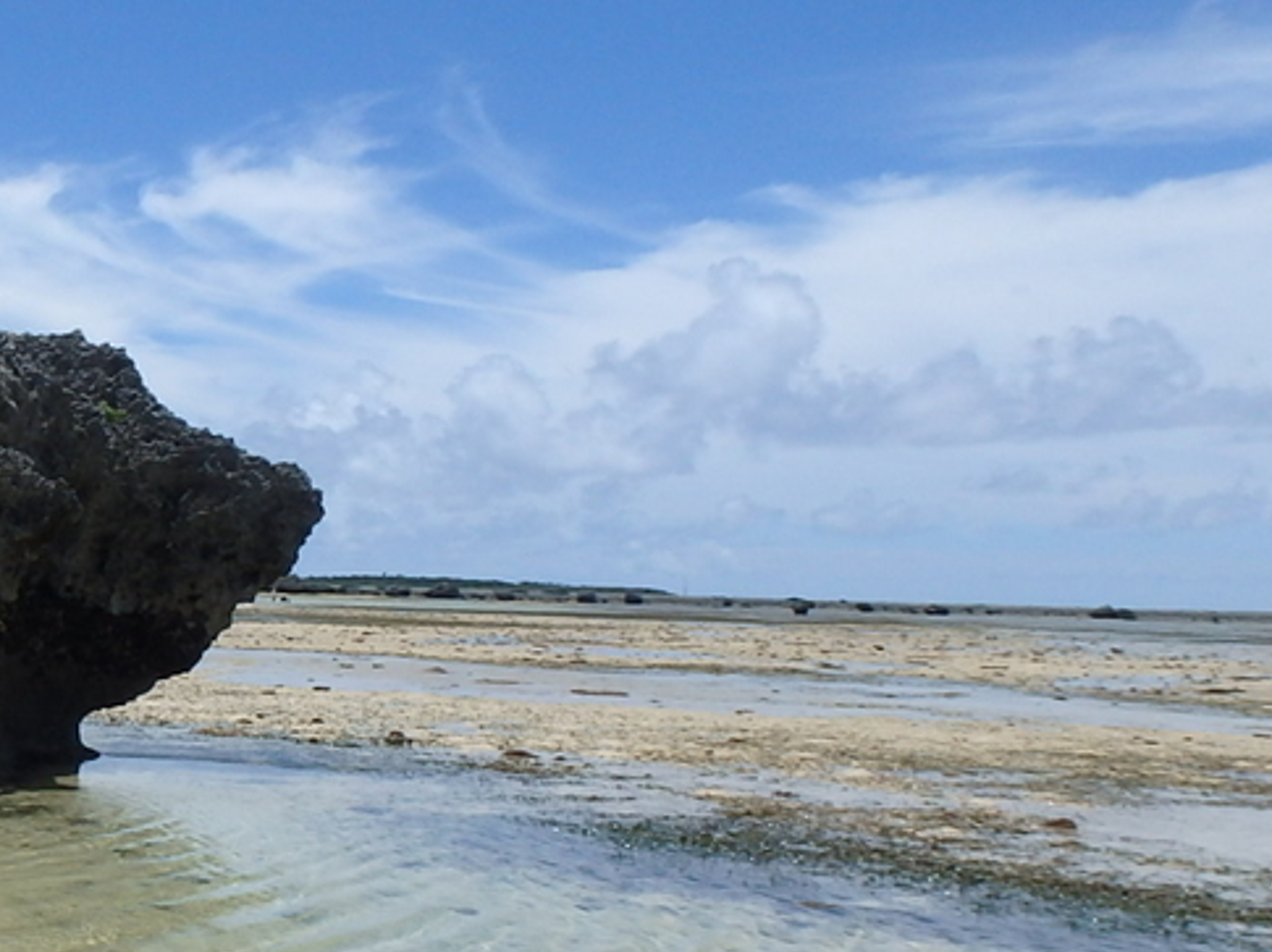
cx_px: -94
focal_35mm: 52
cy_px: 559
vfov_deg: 28.0
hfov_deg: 32.8
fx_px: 1909
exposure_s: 1/1000
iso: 125
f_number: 6
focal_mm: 3.7
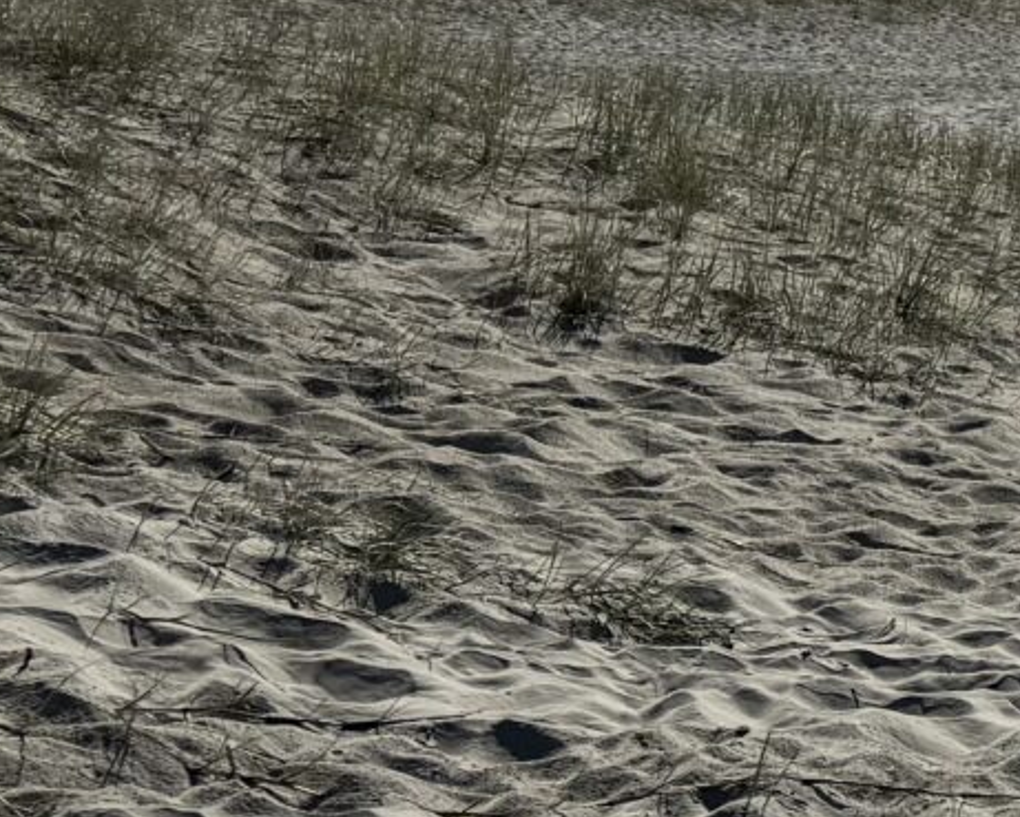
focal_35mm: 130
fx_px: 3925
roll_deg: -0.7
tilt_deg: +6.1
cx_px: 2159
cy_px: -383
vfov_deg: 11.4
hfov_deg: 12.6
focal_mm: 6.76
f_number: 1.78
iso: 100
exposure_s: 1/20000
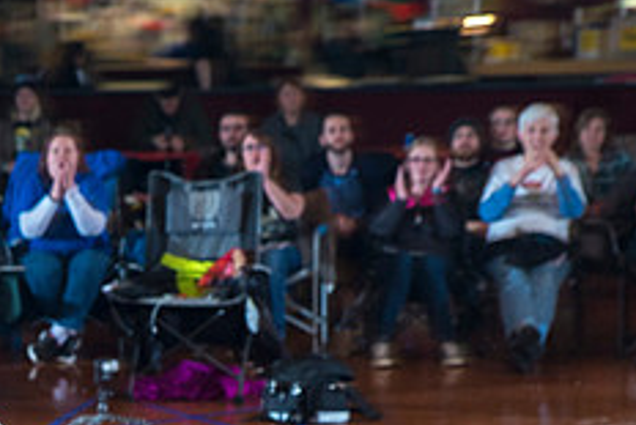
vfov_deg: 8.8
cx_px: 104
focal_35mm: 155
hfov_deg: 13.2
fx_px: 2740
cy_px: 495
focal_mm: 62
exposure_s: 1/160
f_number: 5.6
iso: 800
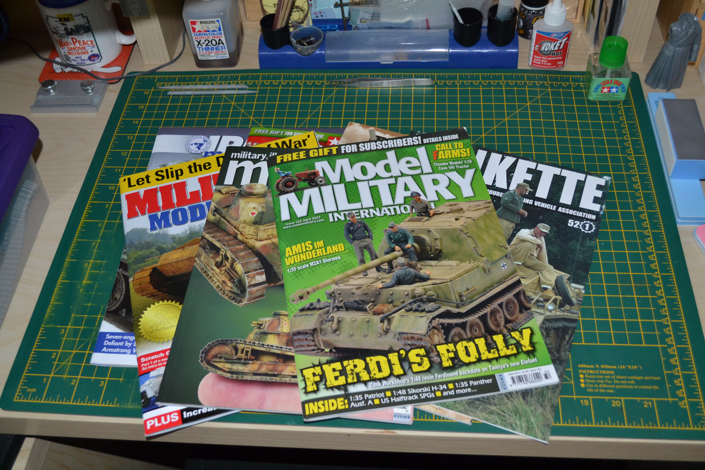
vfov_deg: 34.2
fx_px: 764
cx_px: 352
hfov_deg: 49.6
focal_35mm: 39
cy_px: 235
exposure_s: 1/60
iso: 1250
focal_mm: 26
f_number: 4.2
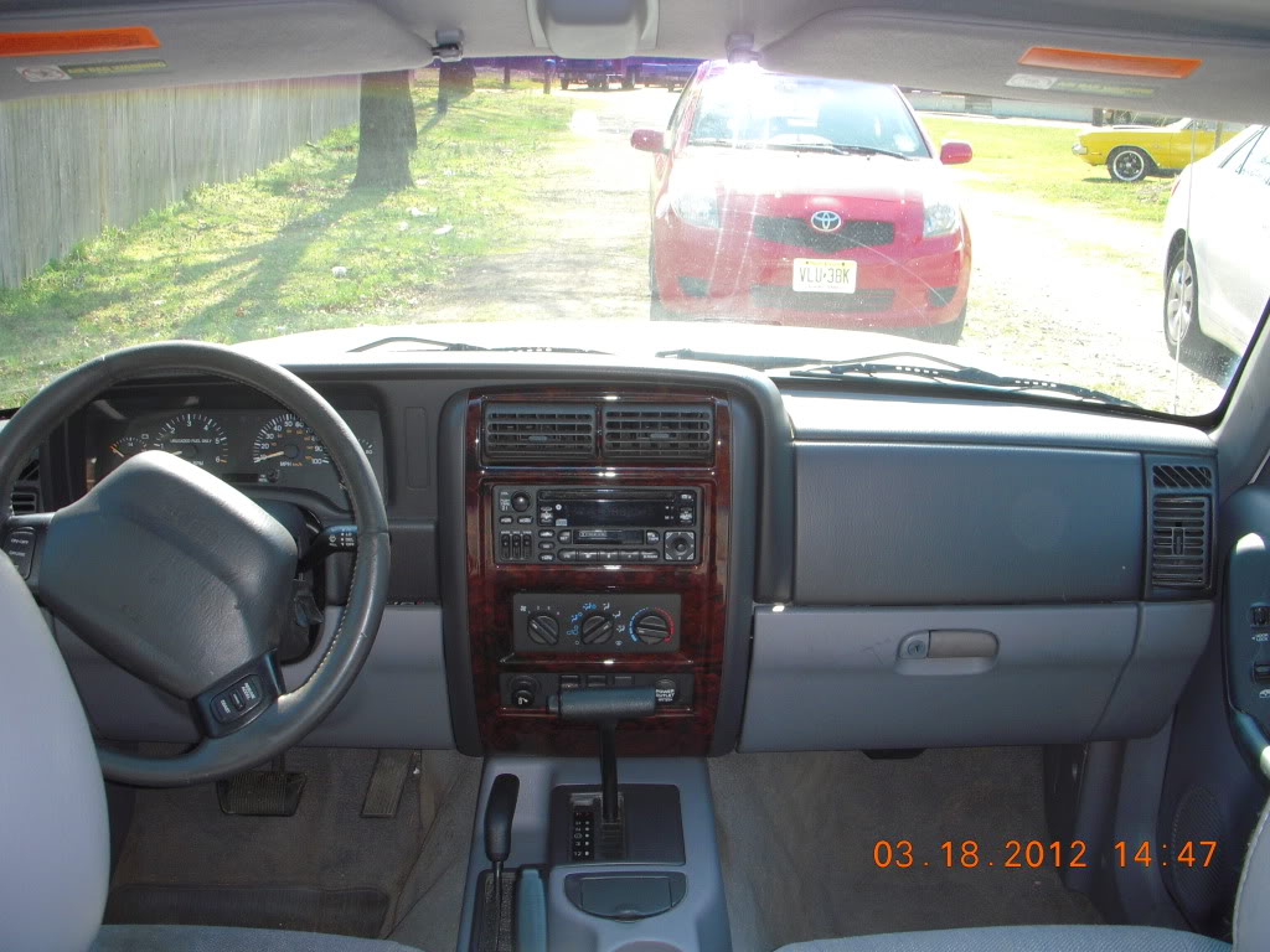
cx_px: 635
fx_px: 1394
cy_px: 476
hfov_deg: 49.0
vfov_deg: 37.7
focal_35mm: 38
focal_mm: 6.3
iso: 100
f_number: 3.3
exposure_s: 1/100
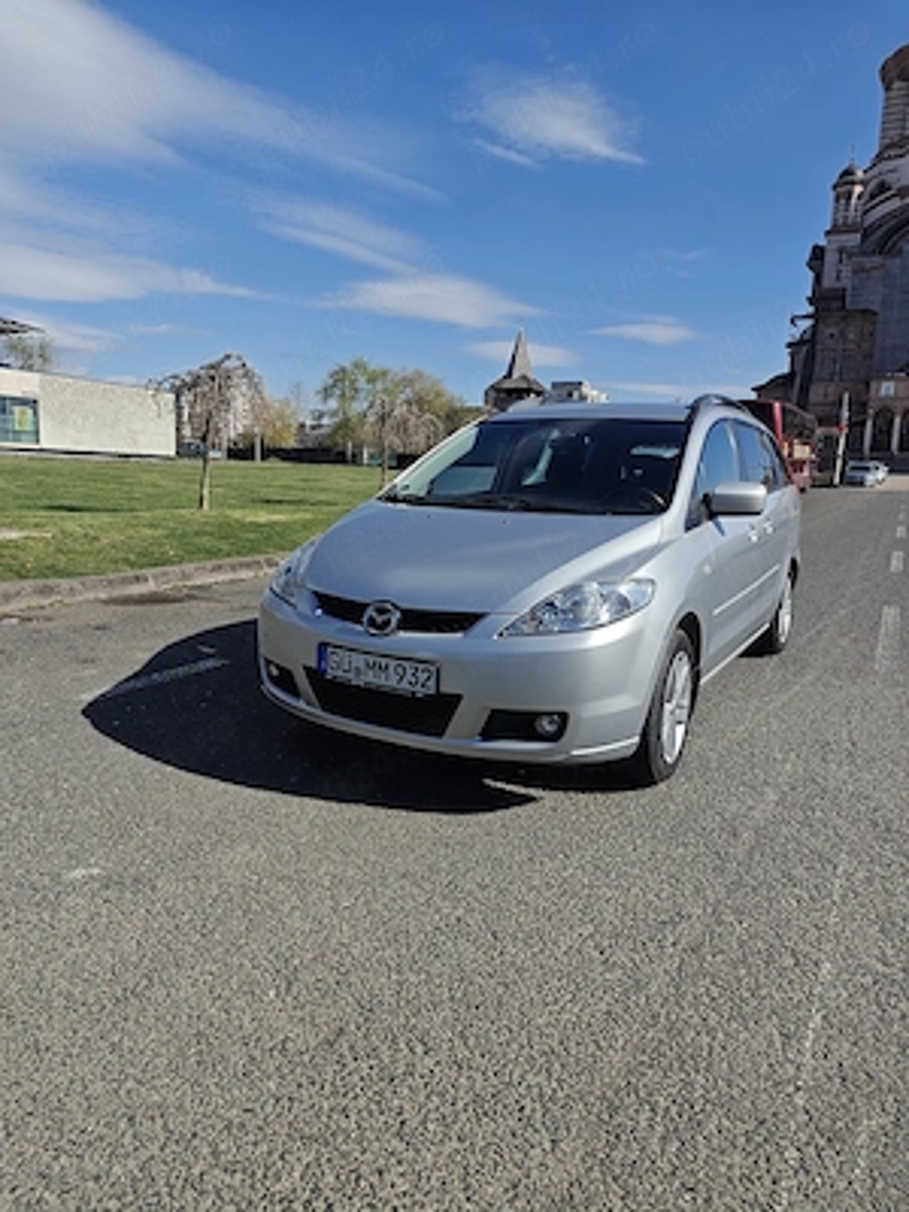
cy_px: 606
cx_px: 454
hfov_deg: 58.9
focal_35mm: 23
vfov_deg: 73.9
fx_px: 805
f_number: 1.6
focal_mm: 6.06
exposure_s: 1/3928
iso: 50
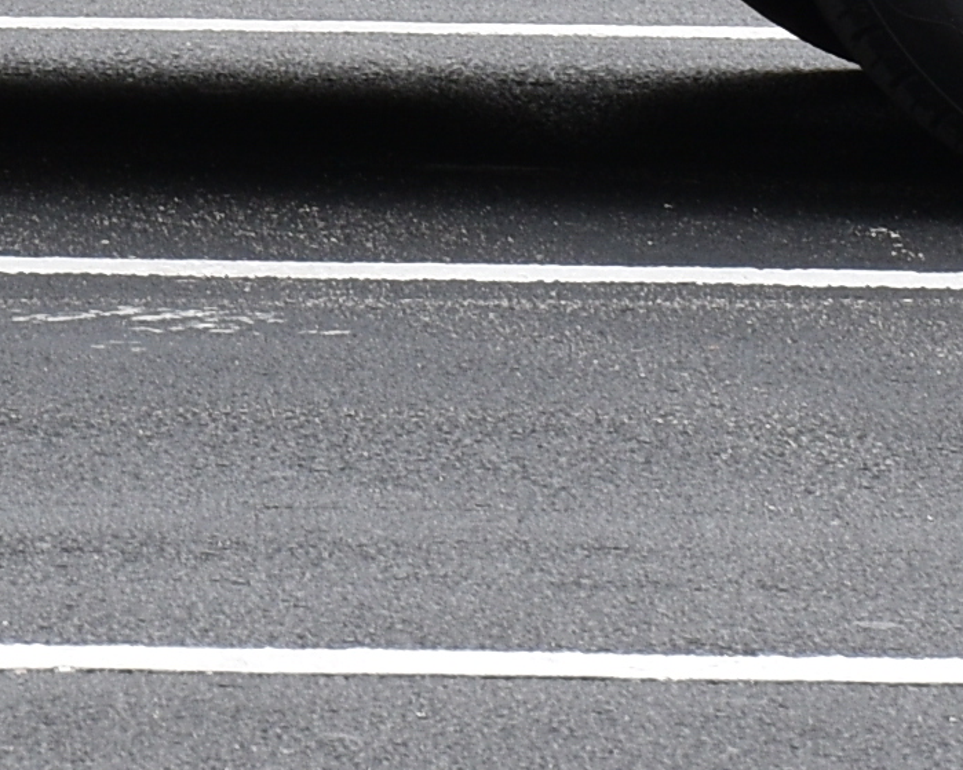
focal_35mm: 544
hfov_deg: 3.5
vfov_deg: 2.8
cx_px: -659
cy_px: -1050
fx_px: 15503
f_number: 8
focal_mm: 45
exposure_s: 1/250
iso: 200
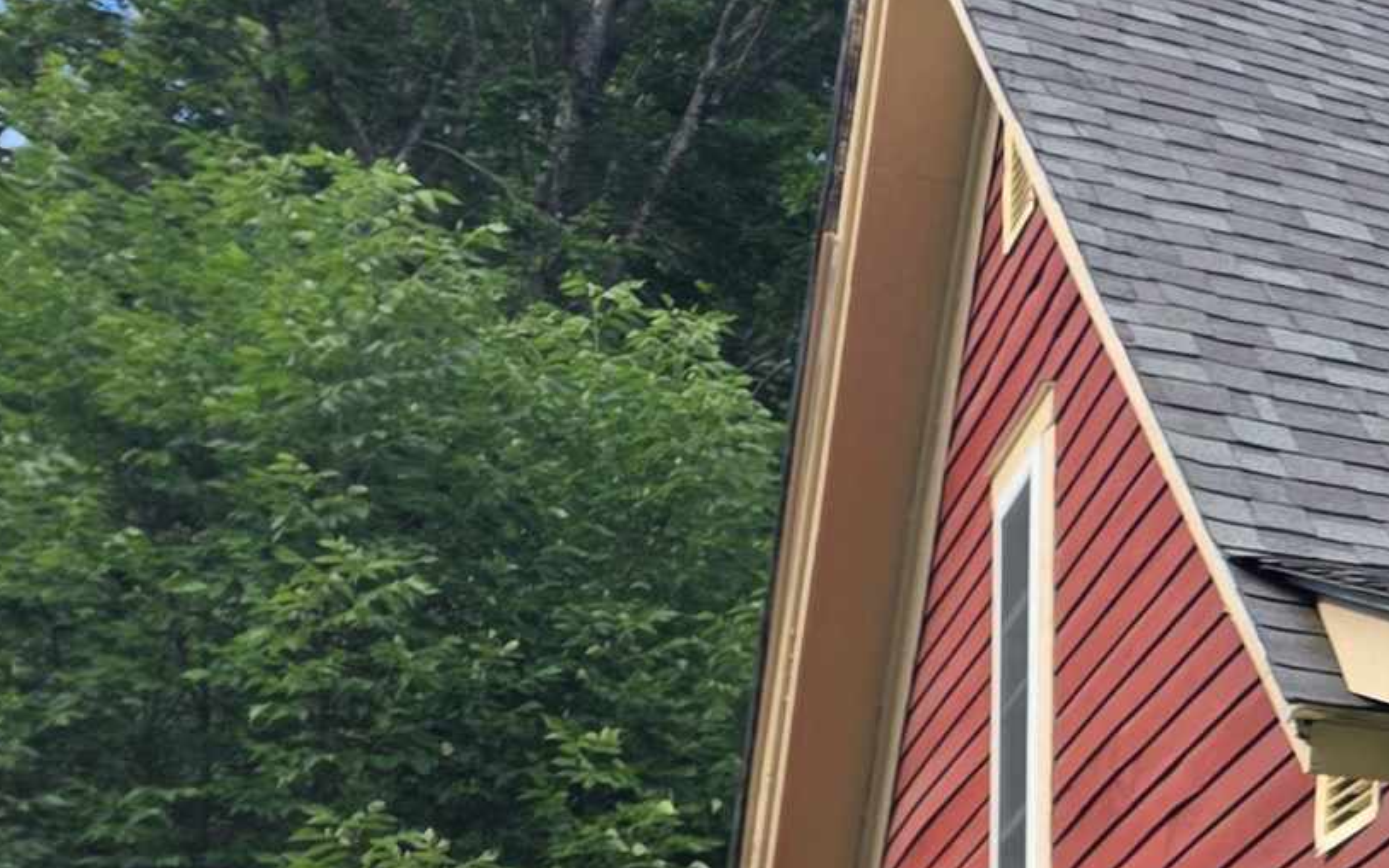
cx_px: 2500
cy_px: 1183
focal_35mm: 92
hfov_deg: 18.0
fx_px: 3483
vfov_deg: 13.6
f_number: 1.7
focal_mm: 6.3
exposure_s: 1/359
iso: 25
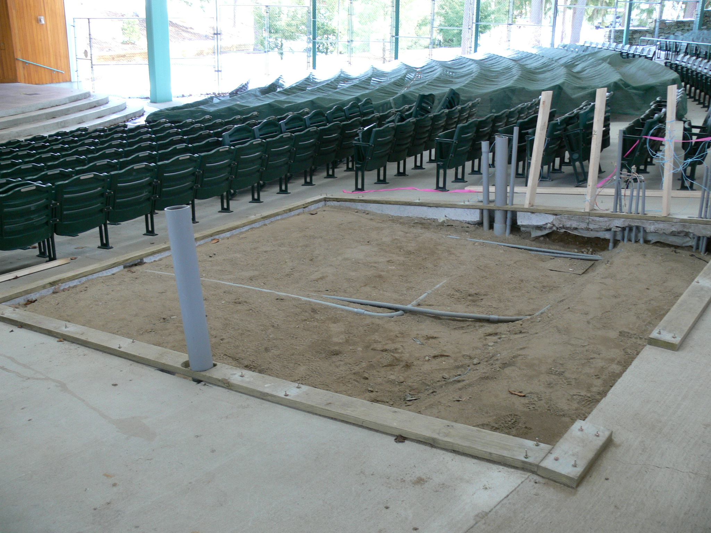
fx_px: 719
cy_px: 266
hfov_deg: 52.6
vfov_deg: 40.7
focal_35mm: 35
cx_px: 356
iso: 100
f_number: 2.8
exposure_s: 1/30
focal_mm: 7.4
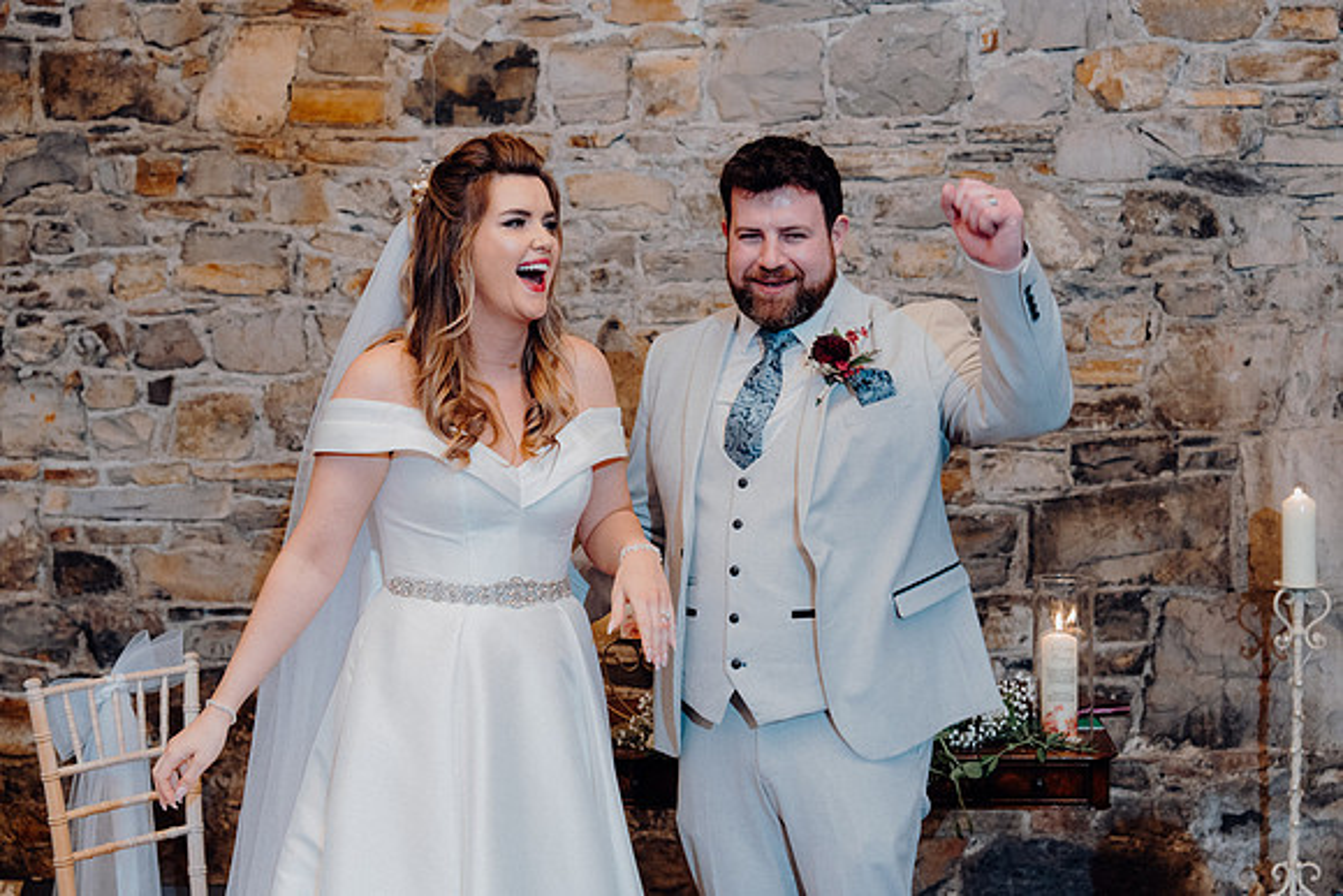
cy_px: 448
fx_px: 1940
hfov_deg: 38.2
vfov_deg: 26.0
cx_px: 672
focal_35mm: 52
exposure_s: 1/200
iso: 2500
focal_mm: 52
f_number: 3.5
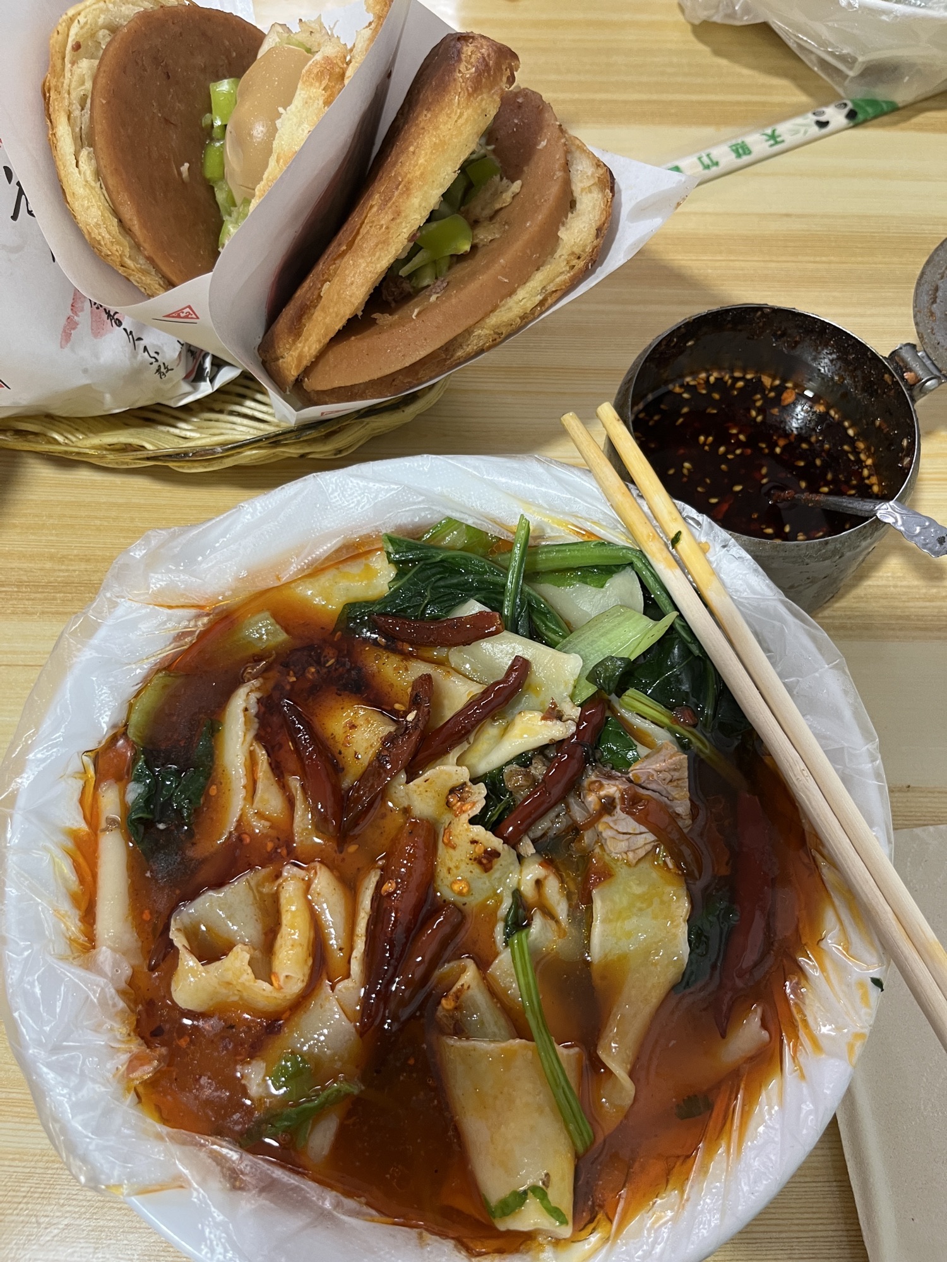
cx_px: 474
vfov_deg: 67.3
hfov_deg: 53.1
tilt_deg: -67.0
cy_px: 631
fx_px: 948
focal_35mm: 26
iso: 200
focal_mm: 5.1
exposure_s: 1/50
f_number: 1.6
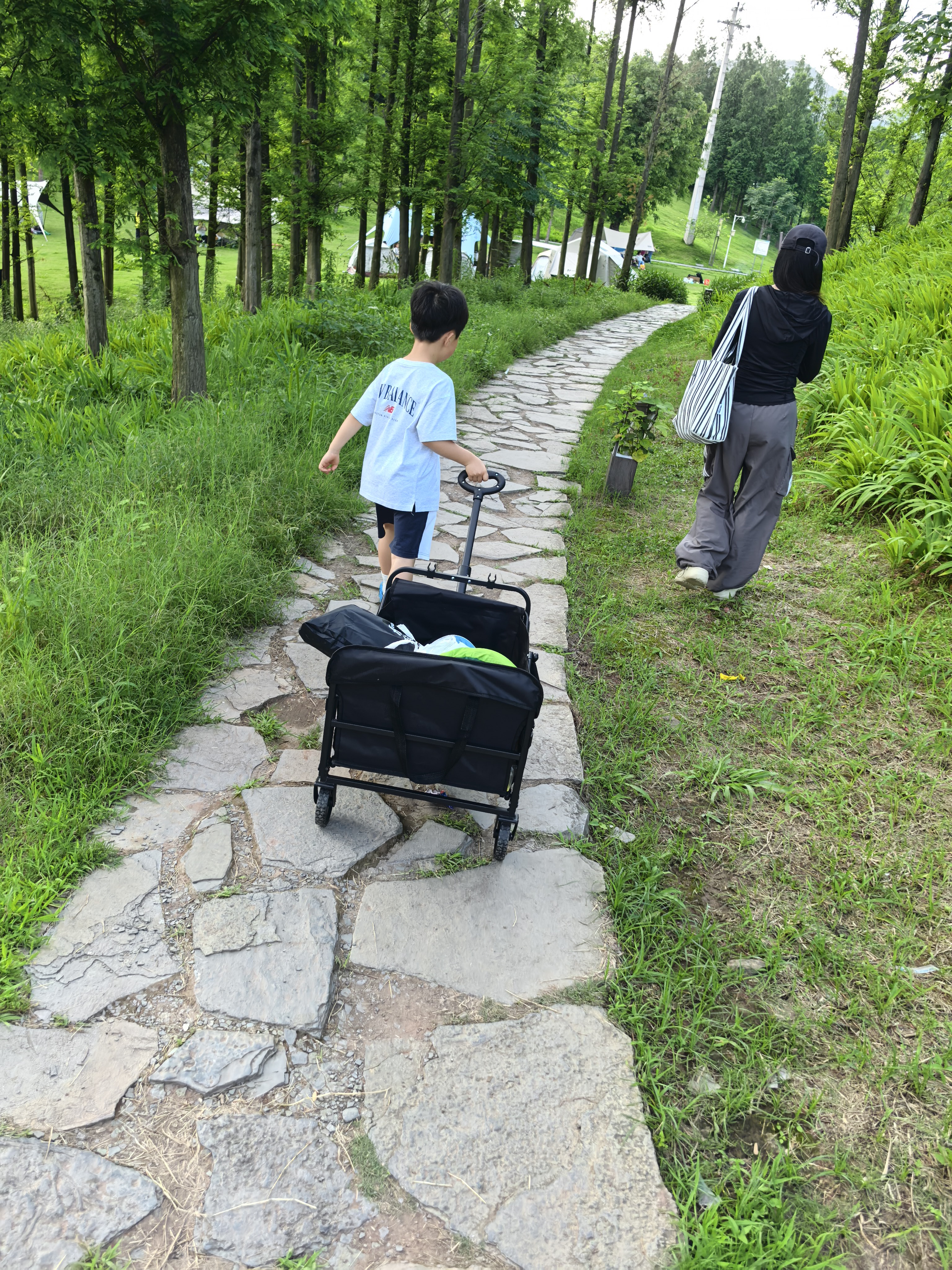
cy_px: 635
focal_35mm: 27
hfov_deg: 51.4
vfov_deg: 65.3
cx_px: 476
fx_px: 990
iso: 320
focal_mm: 6.98
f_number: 2
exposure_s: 1/1276
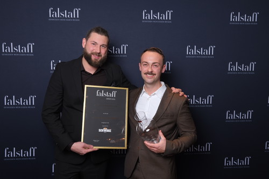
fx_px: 261
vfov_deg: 37.8
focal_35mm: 35
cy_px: 90
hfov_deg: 54.5
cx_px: 134
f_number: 4
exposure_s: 1/125
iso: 320
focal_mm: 23
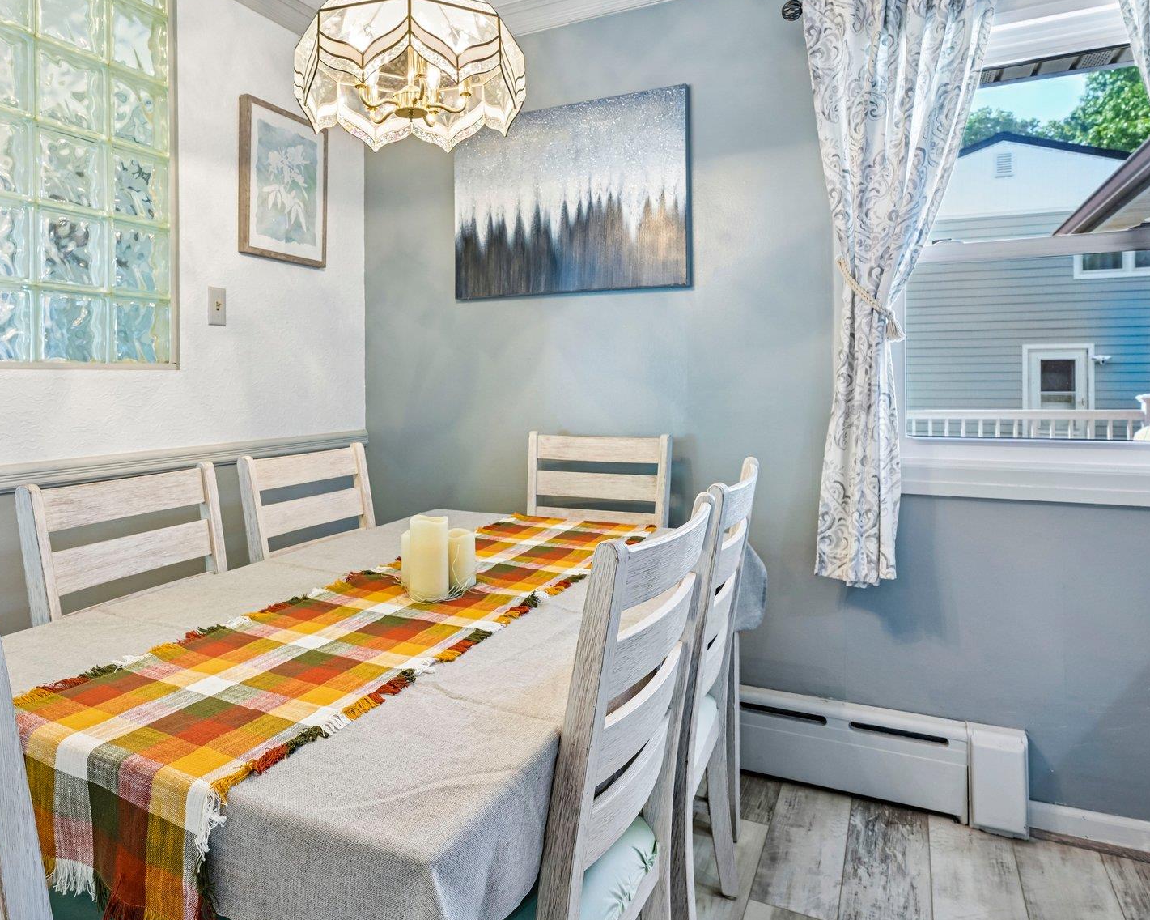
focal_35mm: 23
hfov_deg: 72.1
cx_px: 486
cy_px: 376
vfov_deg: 60.4
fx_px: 783
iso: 160
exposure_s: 1/5
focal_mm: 17
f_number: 9
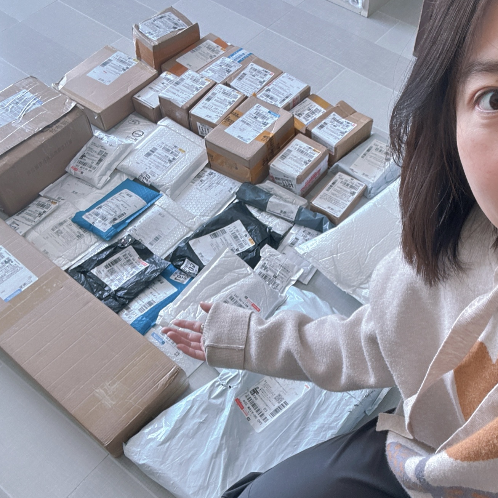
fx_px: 456
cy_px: 257
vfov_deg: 57.3
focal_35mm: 28
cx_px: 285
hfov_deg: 57.1
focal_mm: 2.69
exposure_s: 1/60
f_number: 1.9
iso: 100
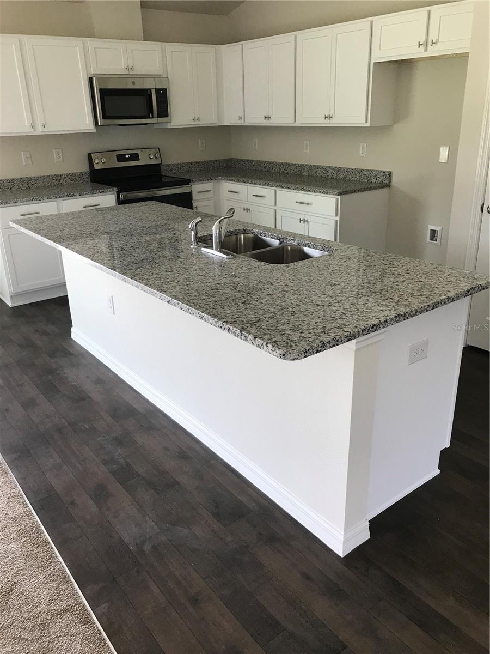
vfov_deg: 63.4
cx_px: 245
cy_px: 327
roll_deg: +1.0
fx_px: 528
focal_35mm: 28
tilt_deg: -19.6
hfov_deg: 49.7
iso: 20
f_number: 1.8
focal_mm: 3.99
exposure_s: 1/40
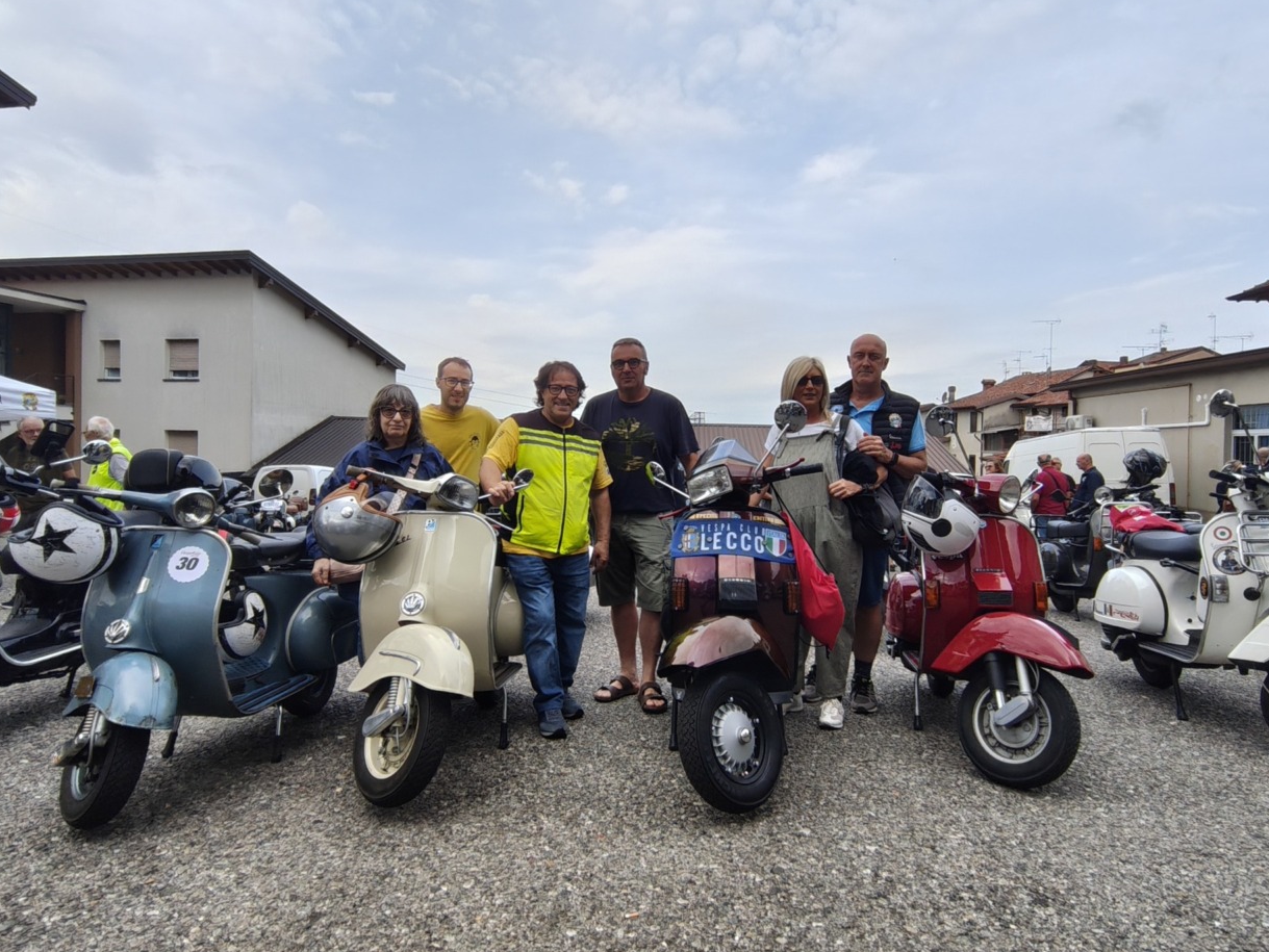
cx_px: 643
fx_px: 770
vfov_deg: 63.4
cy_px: 456
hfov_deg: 79.0
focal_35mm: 21
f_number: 2.2
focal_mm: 1.64
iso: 50
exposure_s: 1/659
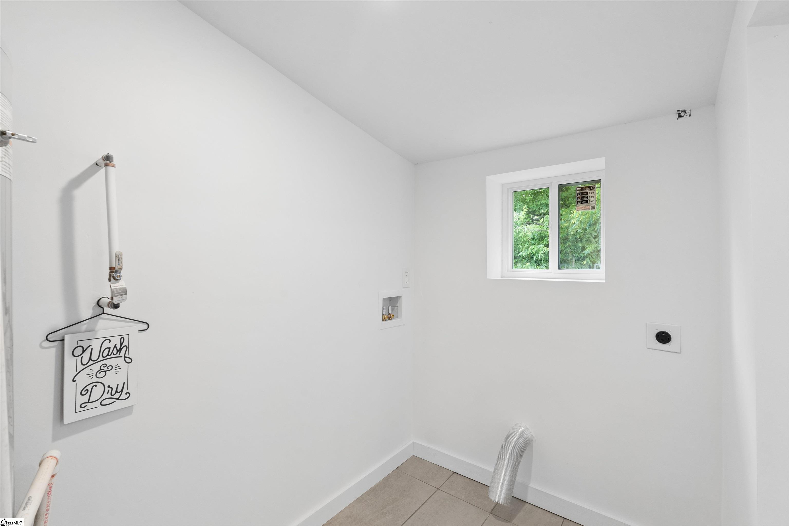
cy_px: 263
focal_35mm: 16
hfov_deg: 96.7
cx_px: 394
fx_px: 351
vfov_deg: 73.7
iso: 400
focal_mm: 16
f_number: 9
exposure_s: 1/2.5
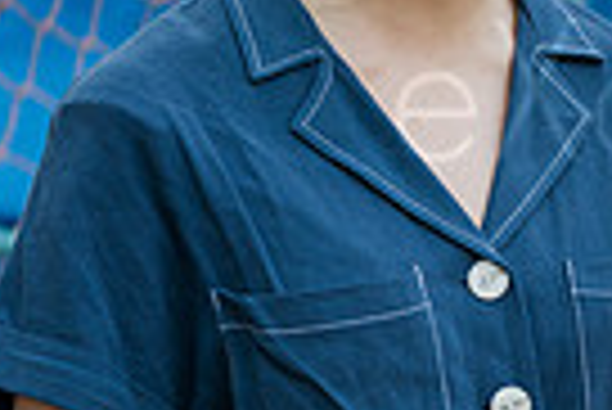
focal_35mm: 440
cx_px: 1197
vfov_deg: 3.1
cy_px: 146
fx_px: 7488
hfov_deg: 4.6
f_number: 2.8
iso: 250
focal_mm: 103
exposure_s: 1/125
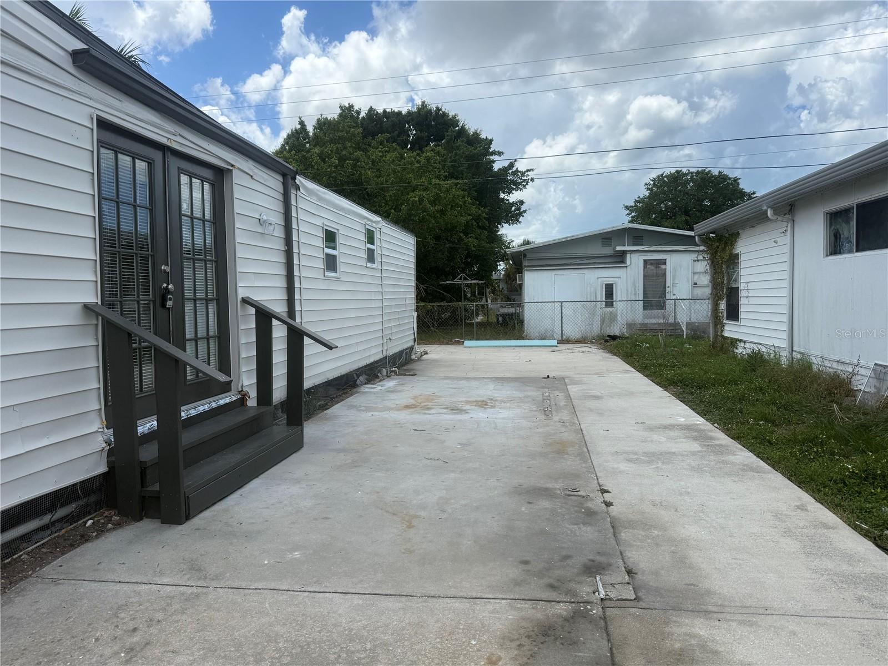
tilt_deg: -1.7
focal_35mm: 24
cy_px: 333
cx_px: 444
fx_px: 616
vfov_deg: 56.8
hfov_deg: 71.6
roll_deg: +0.6
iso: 80
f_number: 1.78
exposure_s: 1/4405
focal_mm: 6.76
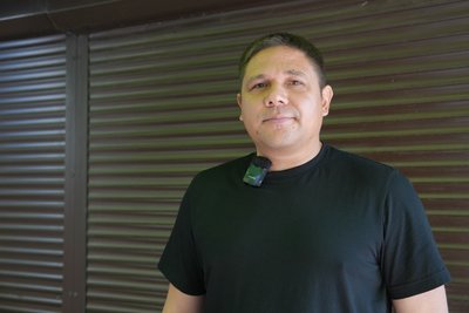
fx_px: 547
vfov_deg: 31.9
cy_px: 156
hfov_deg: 46.4
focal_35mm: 42
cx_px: 234
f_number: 4
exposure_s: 1/160
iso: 640
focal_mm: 42
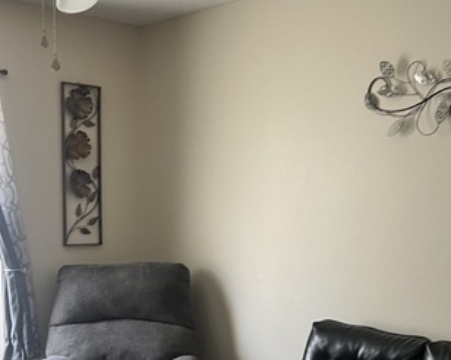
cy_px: 297
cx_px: 217
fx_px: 734
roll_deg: +0.2
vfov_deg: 27.0
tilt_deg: -5.7
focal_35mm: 55
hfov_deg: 34.2
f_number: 1.5
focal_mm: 5.7
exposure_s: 1/60
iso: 250
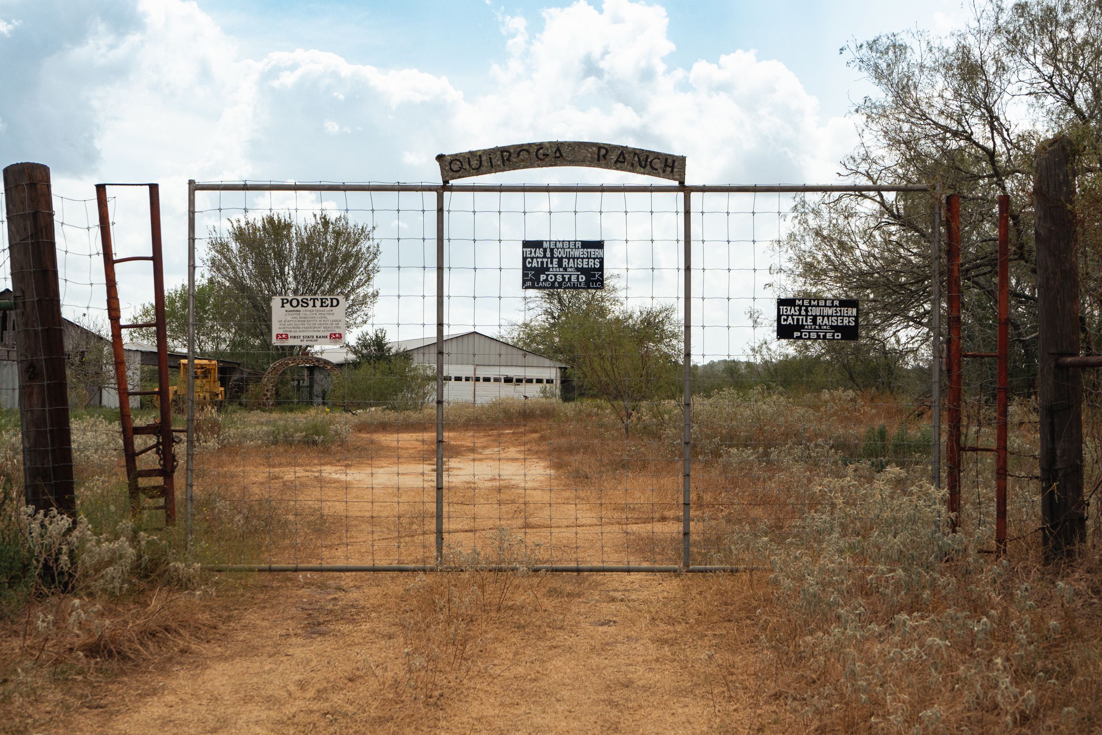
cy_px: 368
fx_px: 1500
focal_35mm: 49
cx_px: 551
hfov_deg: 40.3
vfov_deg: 27.5
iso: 640
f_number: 9
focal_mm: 49
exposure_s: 1/800
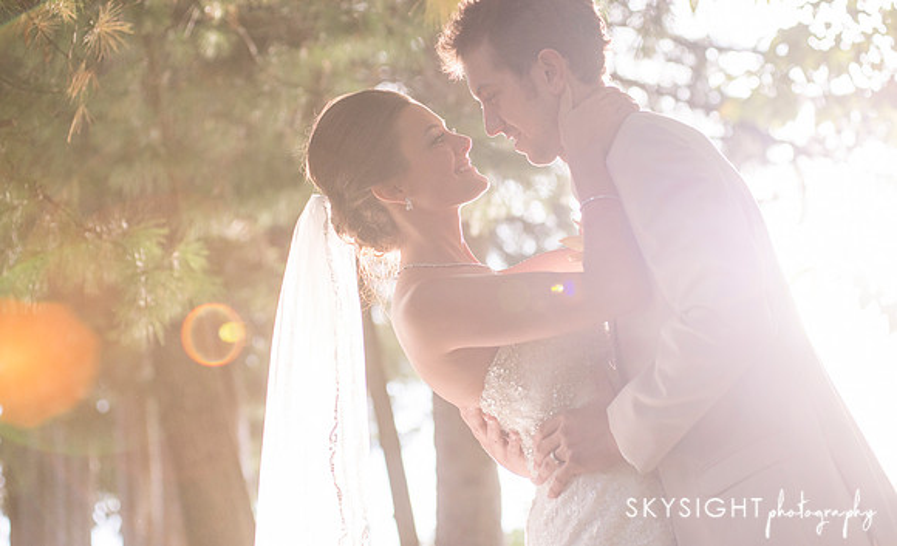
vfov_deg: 15.6
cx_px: 448
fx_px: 1994
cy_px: 300
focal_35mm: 82
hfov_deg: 25.3
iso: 800
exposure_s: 1/800
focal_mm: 80
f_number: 4.5
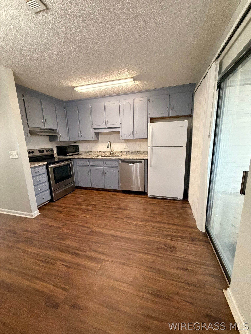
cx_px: 126
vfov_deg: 102.1
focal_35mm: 14
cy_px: 167
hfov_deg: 85.7
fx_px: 135
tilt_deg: -11.4
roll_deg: +1.7
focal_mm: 2.22
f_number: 2.2
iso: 500
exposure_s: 1/60
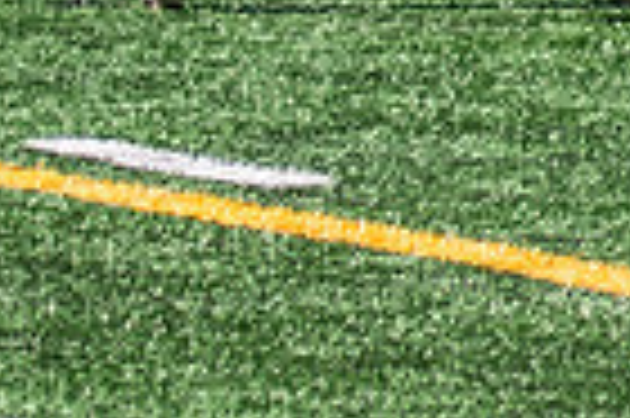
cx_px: 1752
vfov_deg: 1.3
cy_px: -502
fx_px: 18930
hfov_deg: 1.9
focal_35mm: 1083
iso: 160
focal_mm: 80
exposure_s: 1/2000
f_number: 2.8
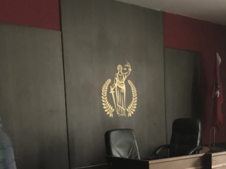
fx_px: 353
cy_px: 157
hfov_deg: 34.3
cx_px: 184
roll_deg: +0.9
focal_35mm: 54
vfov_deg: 26.0
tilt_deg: -6.4
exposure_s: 1/4
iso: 160
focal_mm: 3.99
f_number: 1.8
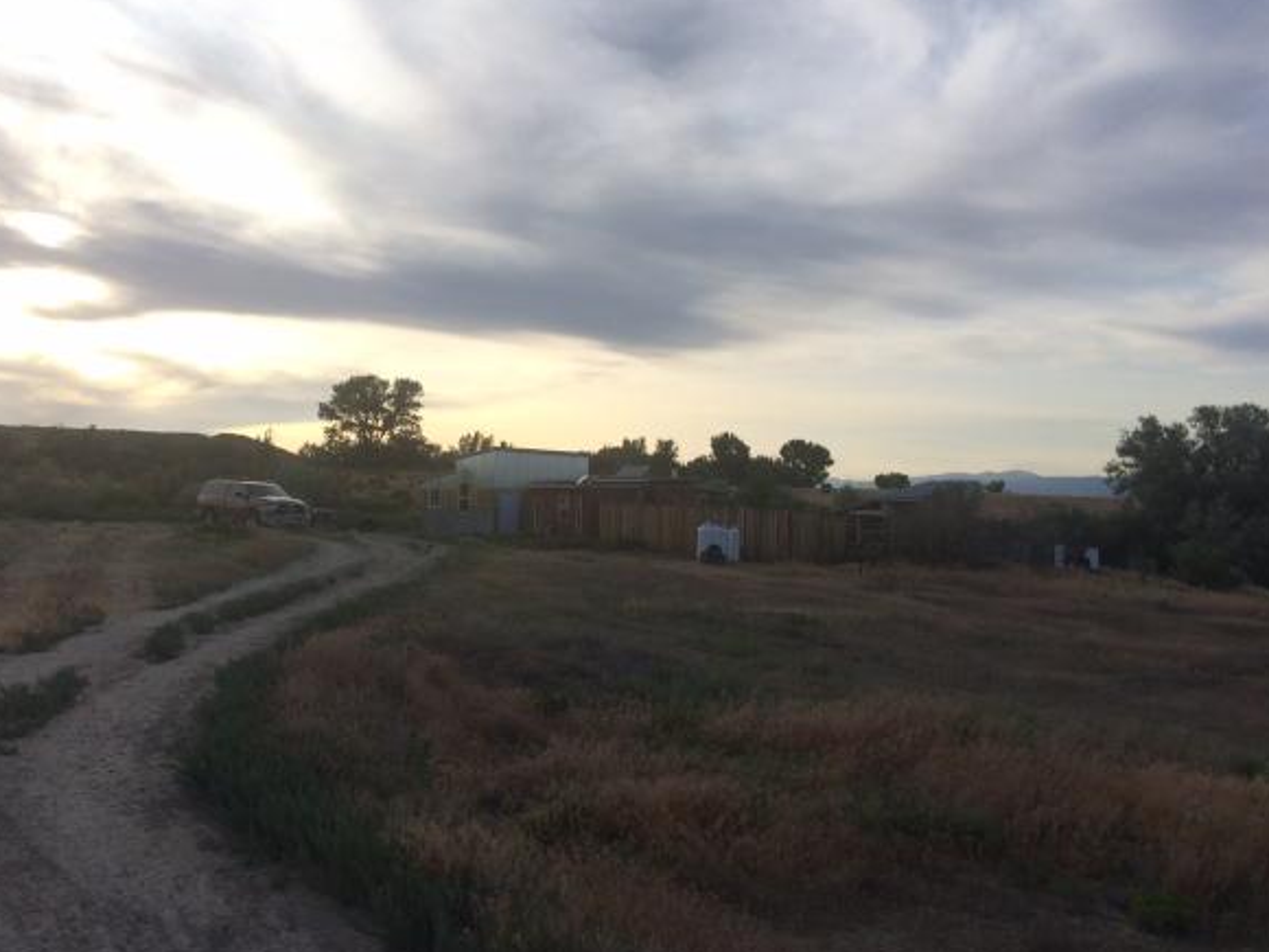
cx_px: 582
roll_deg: -1.0
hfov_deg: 56.7
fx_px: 1173
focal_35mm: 32
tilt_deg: +0.6
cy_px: 475
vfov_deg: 44.2
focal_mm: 4.15
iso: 32
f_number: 2.2
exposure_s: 1/1786
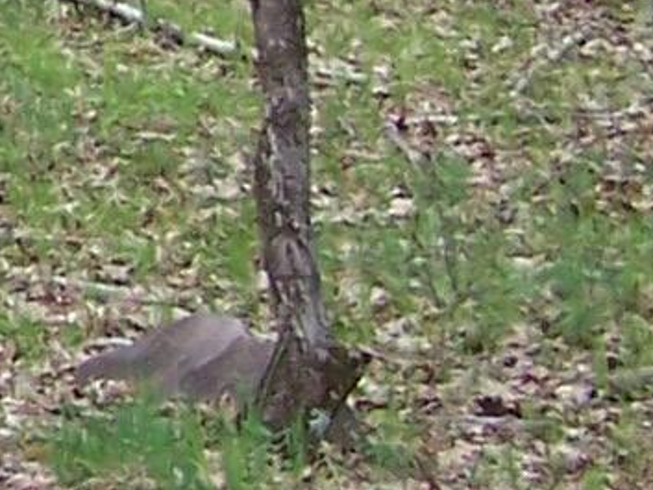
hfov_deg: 6.6
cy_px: -423
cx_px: -1228
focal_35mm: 277
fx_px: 5227
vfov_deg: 5.3
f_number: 2.8
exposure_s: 1/250
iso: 100
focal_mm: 6.3
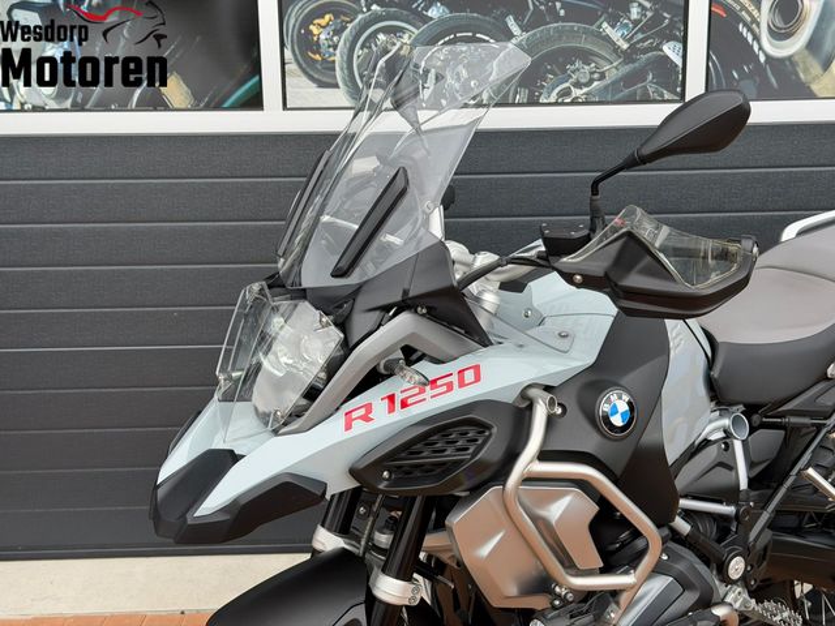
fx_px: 1158
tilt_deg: -15.0
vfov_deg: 30.3
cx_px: 418
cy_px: 313
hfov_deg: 39.7
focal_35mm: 48
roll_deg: +3.5
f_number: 1.78
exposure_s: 1/802
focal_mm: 6.76
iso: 64
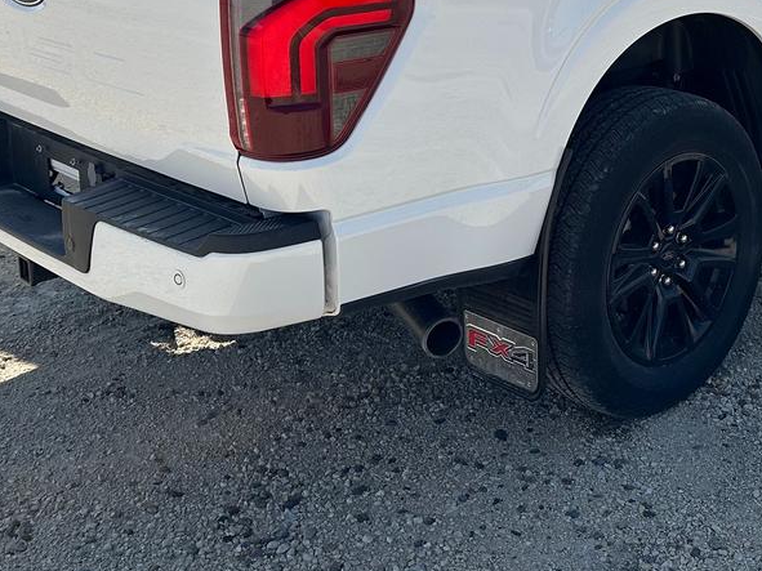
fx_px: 1144
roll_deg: +1.9
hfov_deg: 35.8
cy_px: 27
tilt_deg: -11.4
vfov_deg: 26.8
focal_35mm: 52
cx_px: 591
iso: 80
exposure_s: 1/5263
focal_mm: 6.86
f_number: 1.78
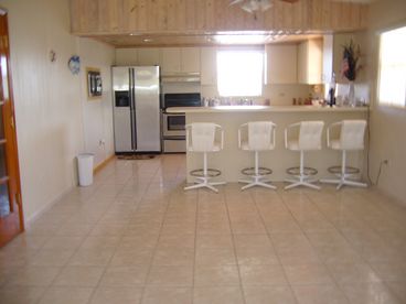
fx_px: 411
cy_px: 152
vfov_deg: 40.7
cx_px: 203
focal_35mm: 35
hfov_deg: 52.6
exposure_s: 1/20
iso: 100
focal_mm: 5.8
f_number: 2.8
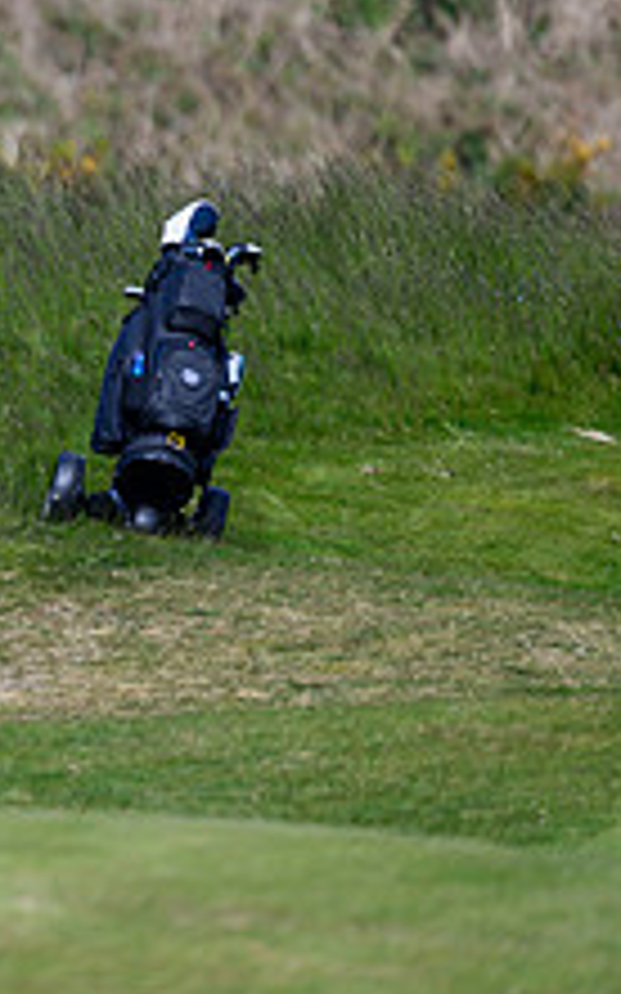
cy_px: 182
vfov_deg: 1.4
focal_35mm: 1496
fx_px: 40536
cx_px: -580
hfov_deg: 0.9
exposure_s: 1/4000
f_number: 4.5
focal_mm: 560
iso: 500
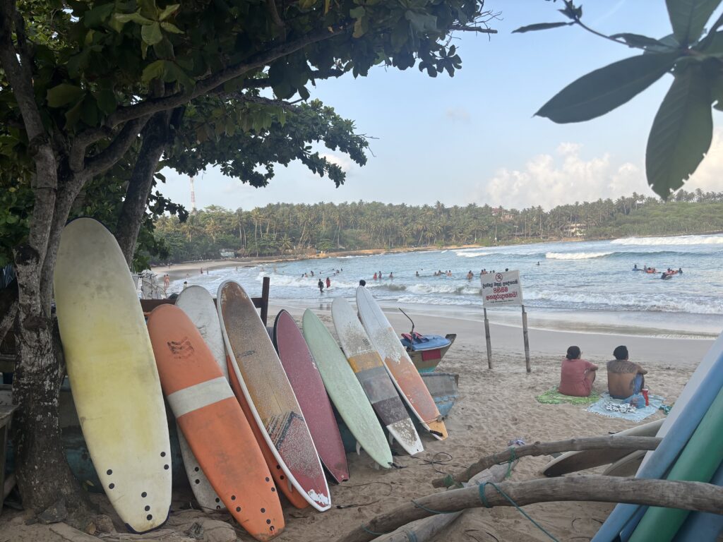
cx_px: 362
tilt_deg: -2.6
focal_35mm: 26
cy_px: 271
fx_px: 543
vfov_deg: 53.1
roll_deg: +3.0
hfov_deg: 67.3
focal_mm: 5.96
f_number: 1.6
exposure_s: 1/988
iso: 50
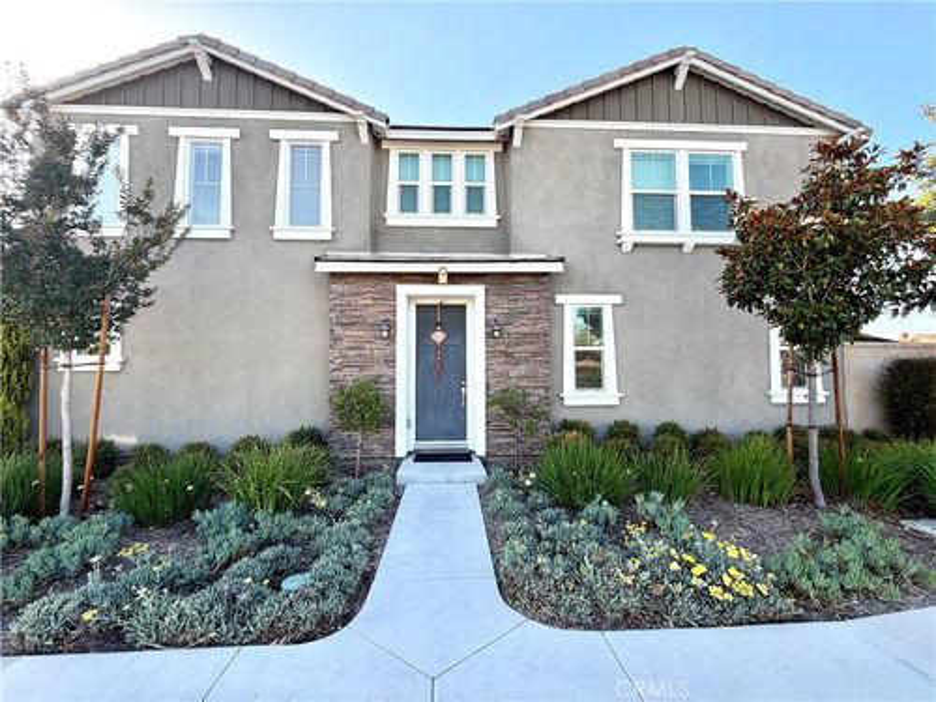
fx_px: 379
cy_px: 351
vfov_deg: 85.7
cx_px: 468
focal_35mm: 14
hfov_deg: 102.1
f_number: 2.2
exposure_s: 1/242
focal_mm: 2.22
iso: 40
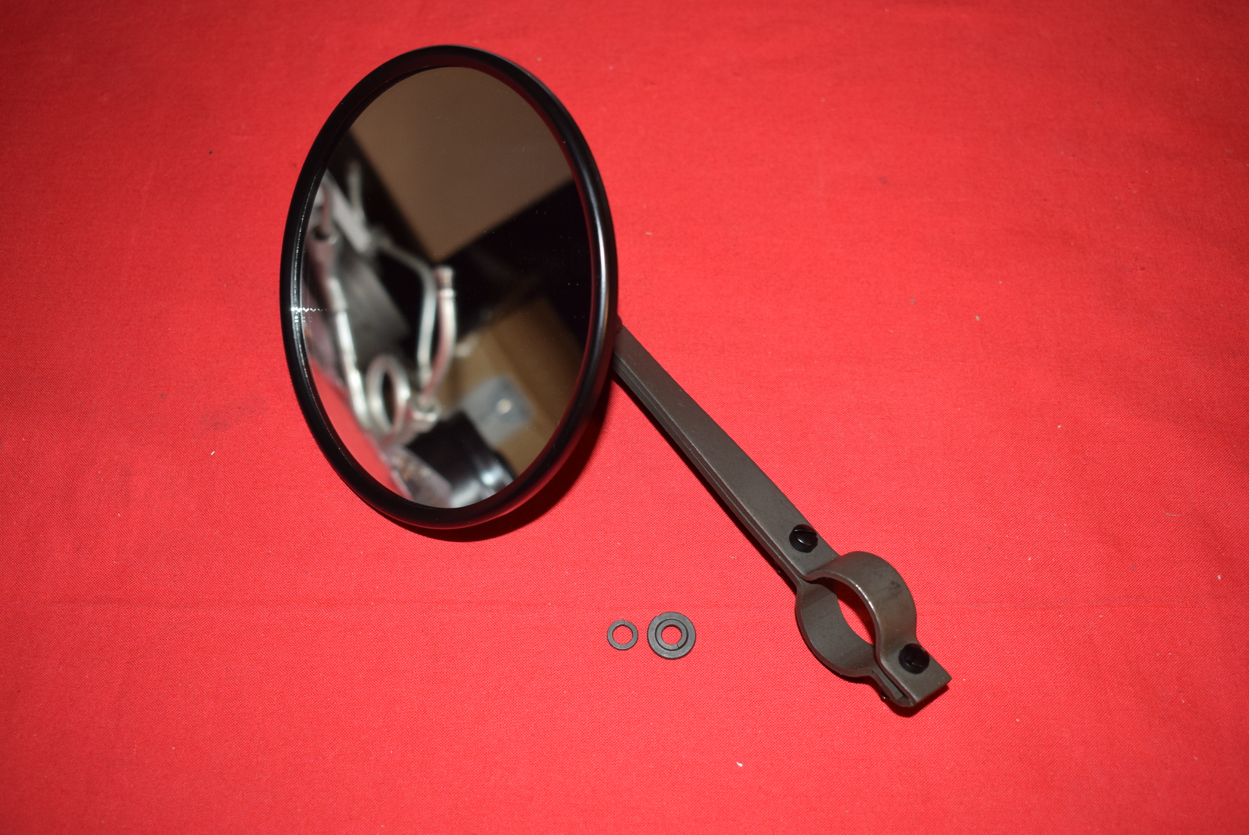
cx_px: 624
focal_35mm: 38
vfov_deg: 35.6
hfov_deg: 51.2
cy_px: 418
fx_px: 1302
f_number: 5
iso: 640
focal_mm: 25
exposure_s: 1/125
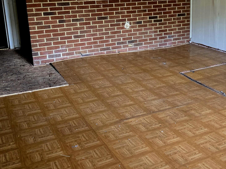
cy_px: 57
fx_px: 307
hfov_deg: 39.9
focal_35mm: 47
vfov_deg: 30.7
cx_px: 153
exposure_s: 1/120
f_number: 1.8
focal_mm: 5.4
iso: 500
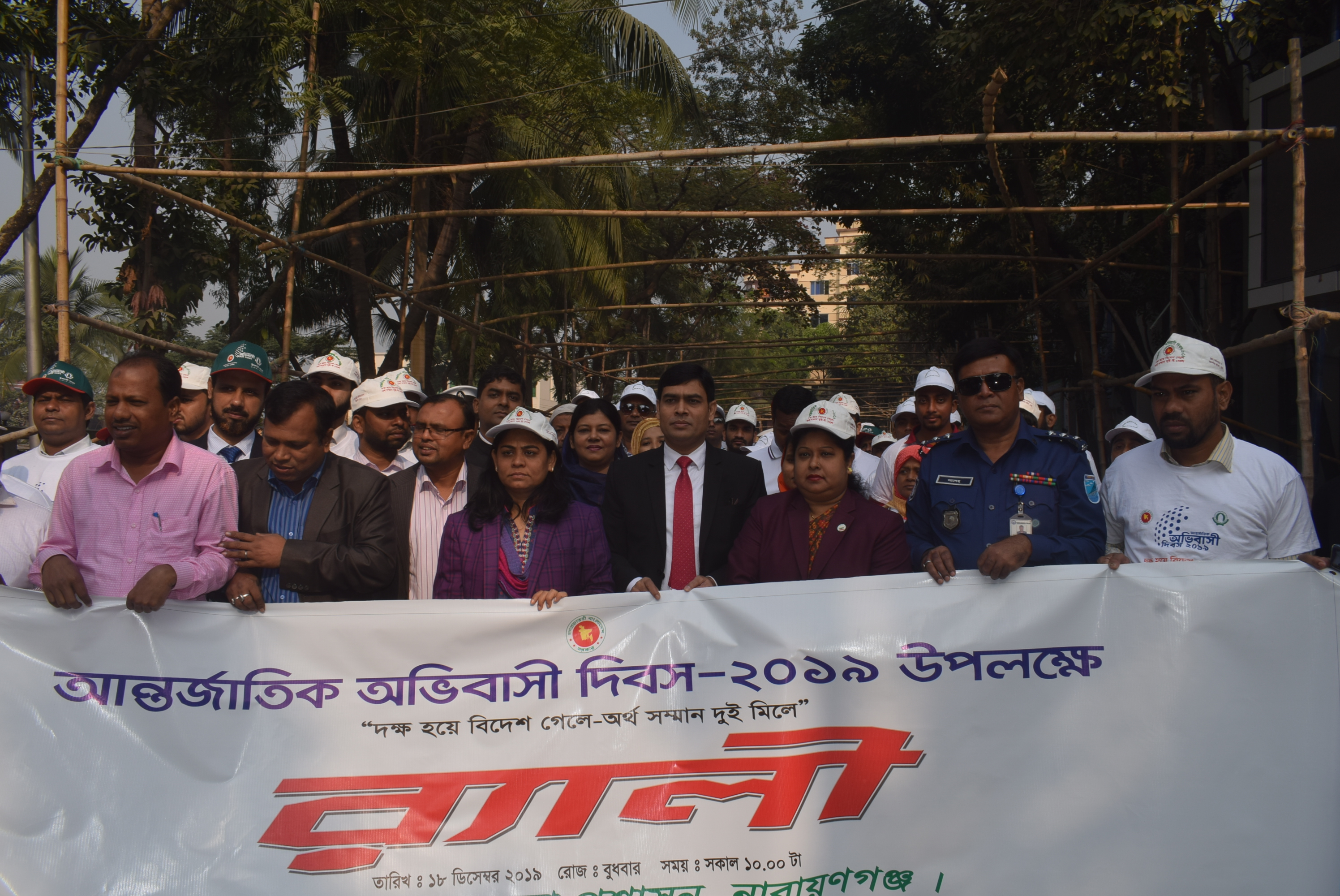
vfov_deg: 48.0
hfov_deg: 67.3
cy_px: 448
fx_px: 1006
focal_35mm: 27
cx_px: 670
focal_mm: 18
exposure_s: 1/200
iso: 100
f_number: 13
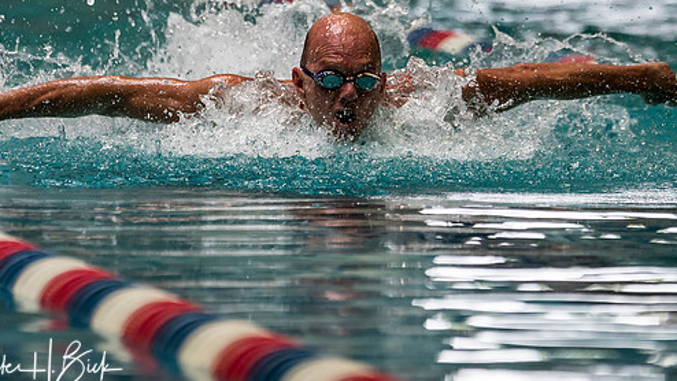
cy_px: 117
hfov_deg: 2.9
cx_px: 361
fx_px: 13447
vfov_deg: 1.6
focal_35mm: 749
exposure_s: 1/1000
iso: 1000
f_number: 2.8
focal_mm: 200
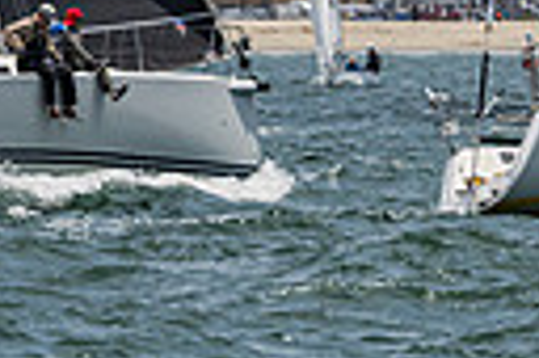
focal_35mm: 824
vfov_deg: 1.7
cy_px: -255
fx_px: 12321
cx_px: 846
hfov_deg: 2.5
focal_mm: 145
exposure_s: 1/2000
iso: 400
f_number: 8
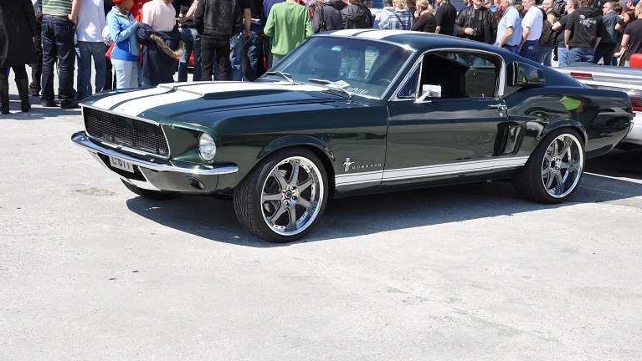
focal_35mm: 60
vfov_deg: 20.1
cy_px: 168
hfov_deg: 34.9
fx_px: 1022
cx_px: 321
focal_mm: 38
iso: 200
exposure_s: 1/320
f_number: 9
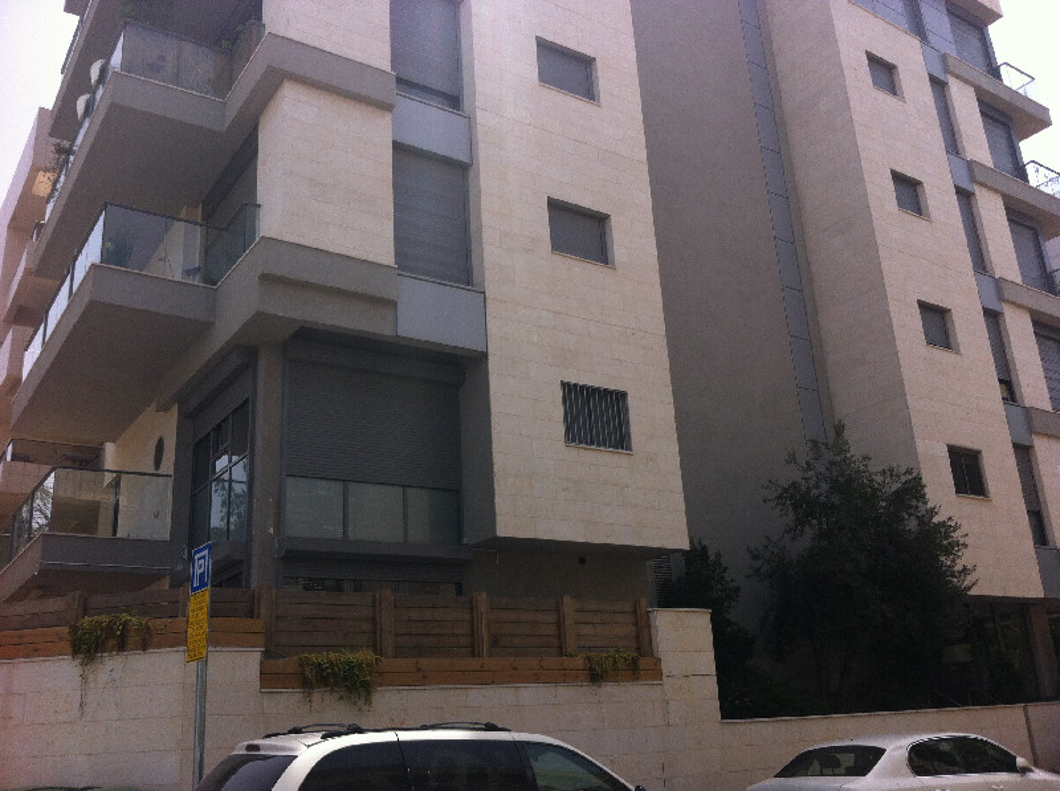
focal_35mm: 35
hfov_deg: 52.7
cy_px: 396
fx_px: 1070
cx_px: 530
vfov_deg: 40.6
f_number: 2.8
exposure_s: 1/914
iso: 80
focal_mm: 3.85
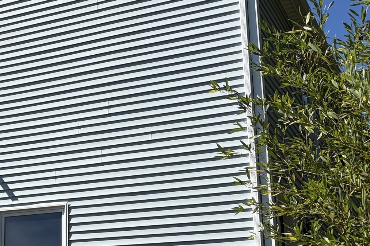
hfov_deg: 23.3
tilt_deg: +17.9
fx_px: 843
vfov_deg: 16.6
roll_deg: -1.9
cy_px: 137
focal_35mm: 82
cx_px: -35
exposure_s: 1/7813
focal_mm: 5.96
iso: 64
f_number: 1.6
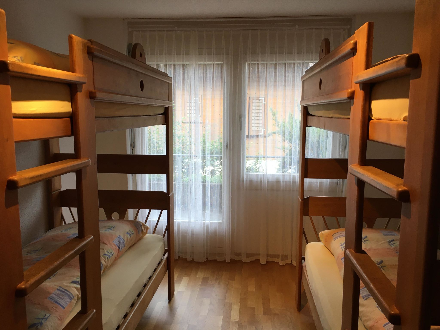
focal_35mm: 29
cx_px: 220
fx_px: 369
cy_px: 165
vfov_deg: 48.2
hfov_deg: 61.7
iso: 25
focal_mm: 4.15
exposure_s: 1/33
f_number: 2.2
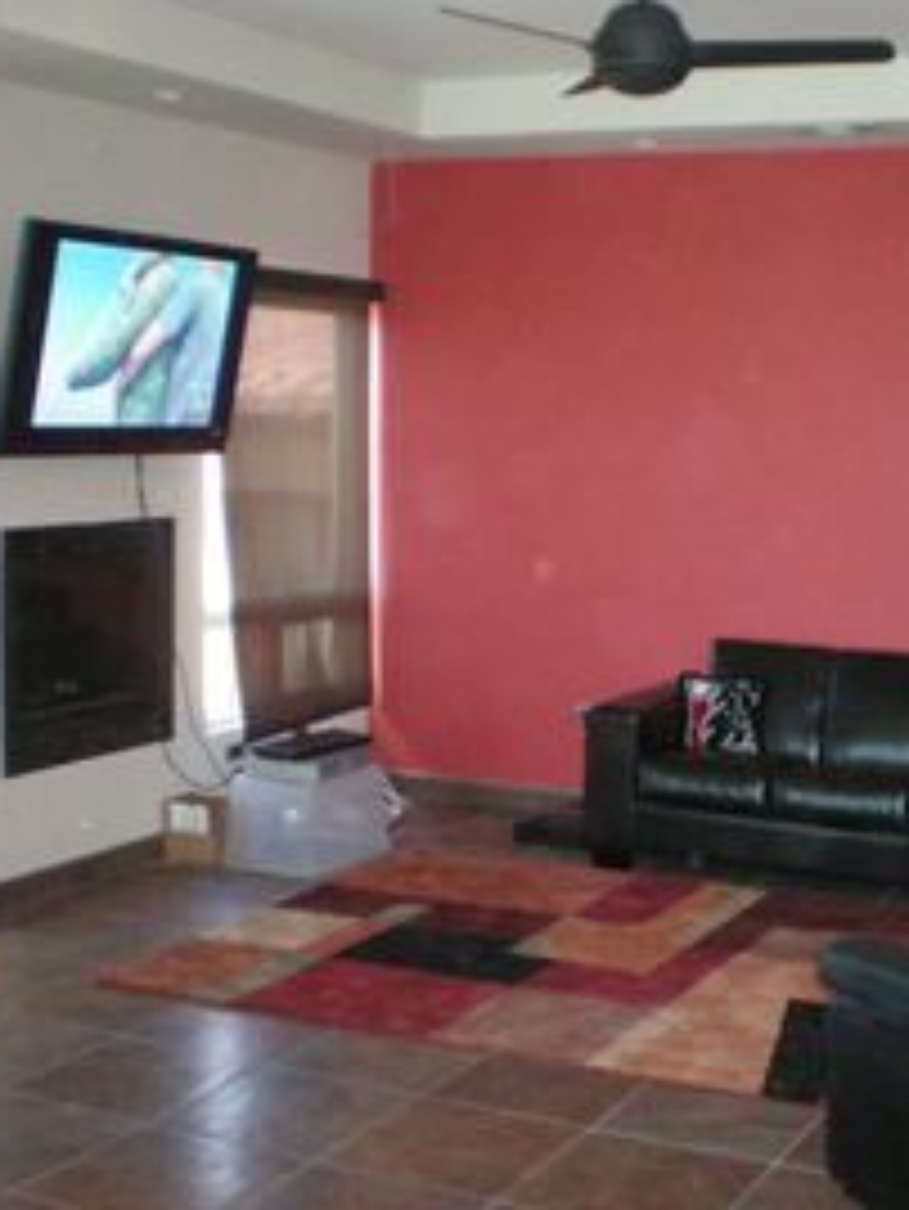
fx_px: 1819
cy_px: 607
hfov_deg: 27.6
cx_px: 693
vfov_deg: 36.8
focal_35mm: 52
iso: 400
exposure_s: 1/60
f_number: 3.1
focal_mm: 6.3
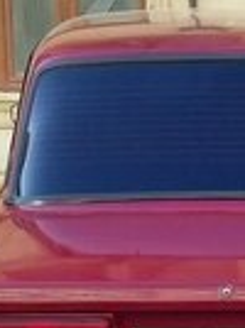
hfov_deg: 12.8
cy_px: 548
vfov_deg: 15.3
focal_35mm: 115
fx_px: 1089
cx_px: 203
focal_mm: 3.3
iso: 40
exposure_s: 1/144
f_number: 2.2
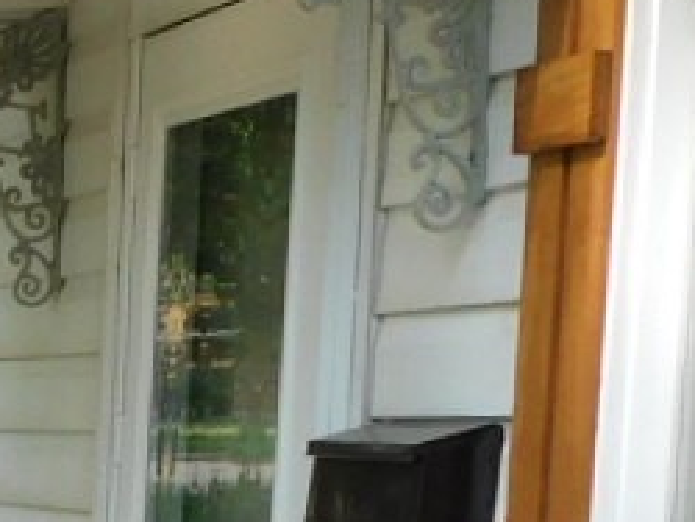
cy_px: 958
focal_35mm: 160
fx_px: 3215
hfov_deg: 11.3
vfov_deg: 8.9
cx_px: -651
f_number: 3.1
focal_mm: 4.5
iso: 125
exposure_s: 1/320
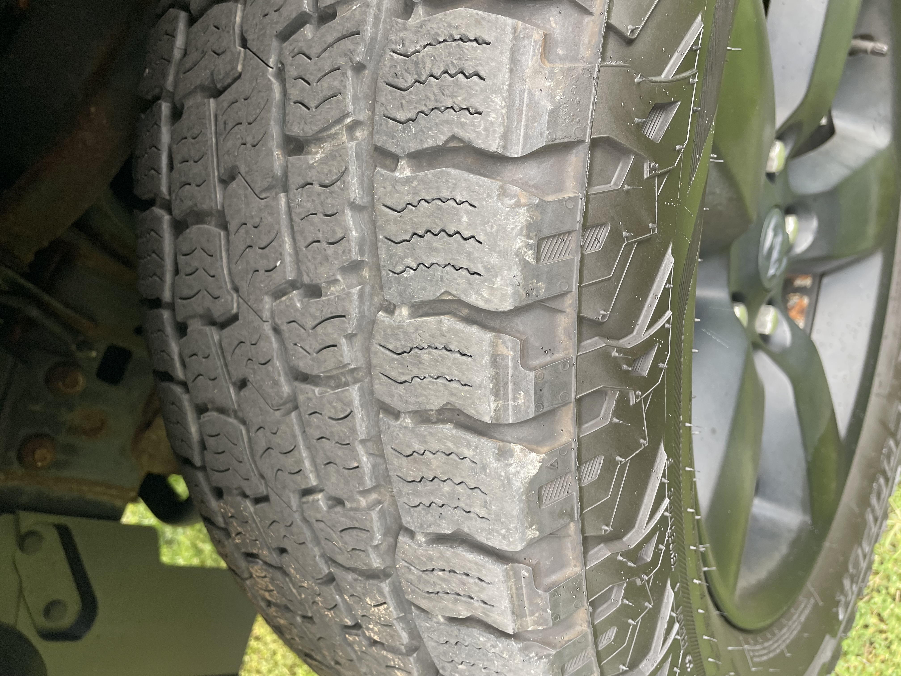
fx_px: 677
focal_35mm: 26
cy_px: 338
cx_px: 450
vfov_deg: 53.1
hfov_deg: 67.3
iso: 125
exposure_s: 1/103
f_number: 1.6
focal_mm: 4.2
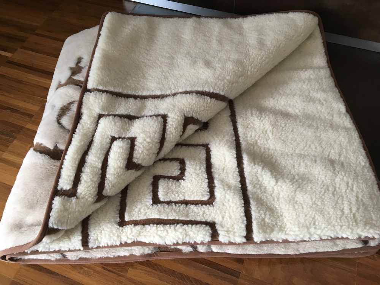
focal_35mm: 29
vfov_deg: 48.2
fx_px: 318
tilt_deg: -58.0
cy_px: 142
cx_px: 190
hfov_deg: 61.7
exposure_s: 1/33
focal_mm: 4.15
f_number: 2.2
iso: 100
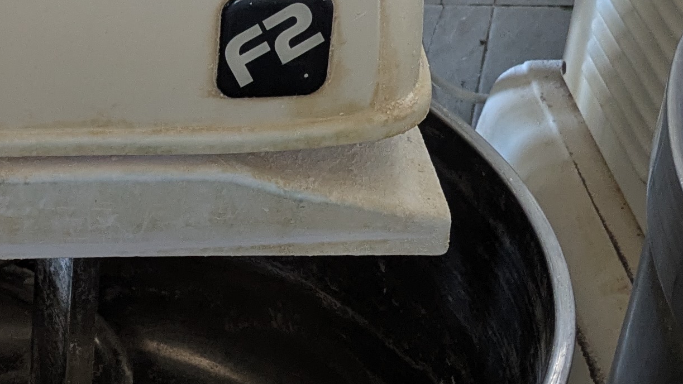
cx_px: -22
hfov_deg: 20.0
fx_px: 1865
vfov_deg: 11.7
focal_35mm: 103
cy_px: 90
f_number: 1.89
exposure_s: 1/33.3
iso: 231
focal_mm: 5.43
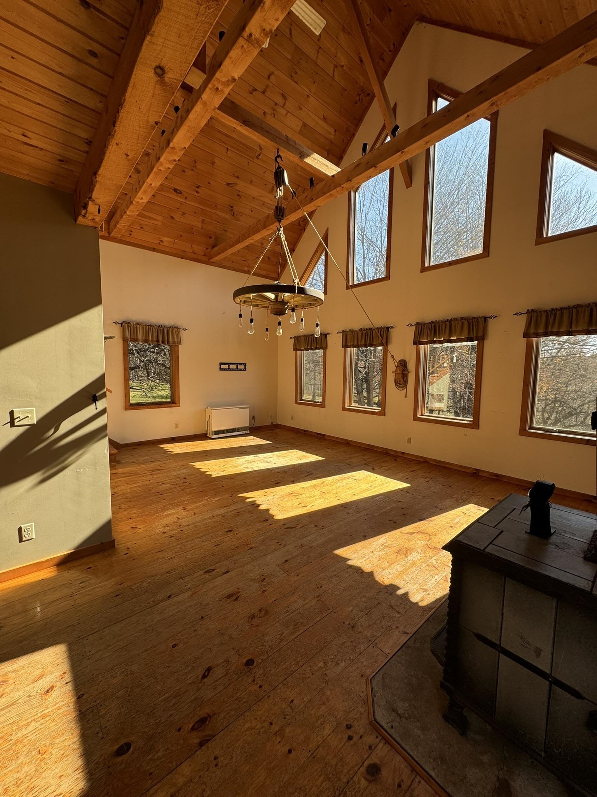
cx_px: 298
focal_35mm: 14
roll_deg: -0.4
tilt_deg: -5.3
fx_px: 322
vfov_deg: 102.1
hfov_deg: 85.7
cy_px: 398
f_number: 2.2
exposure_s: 1/255
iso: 40
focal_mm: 2.22
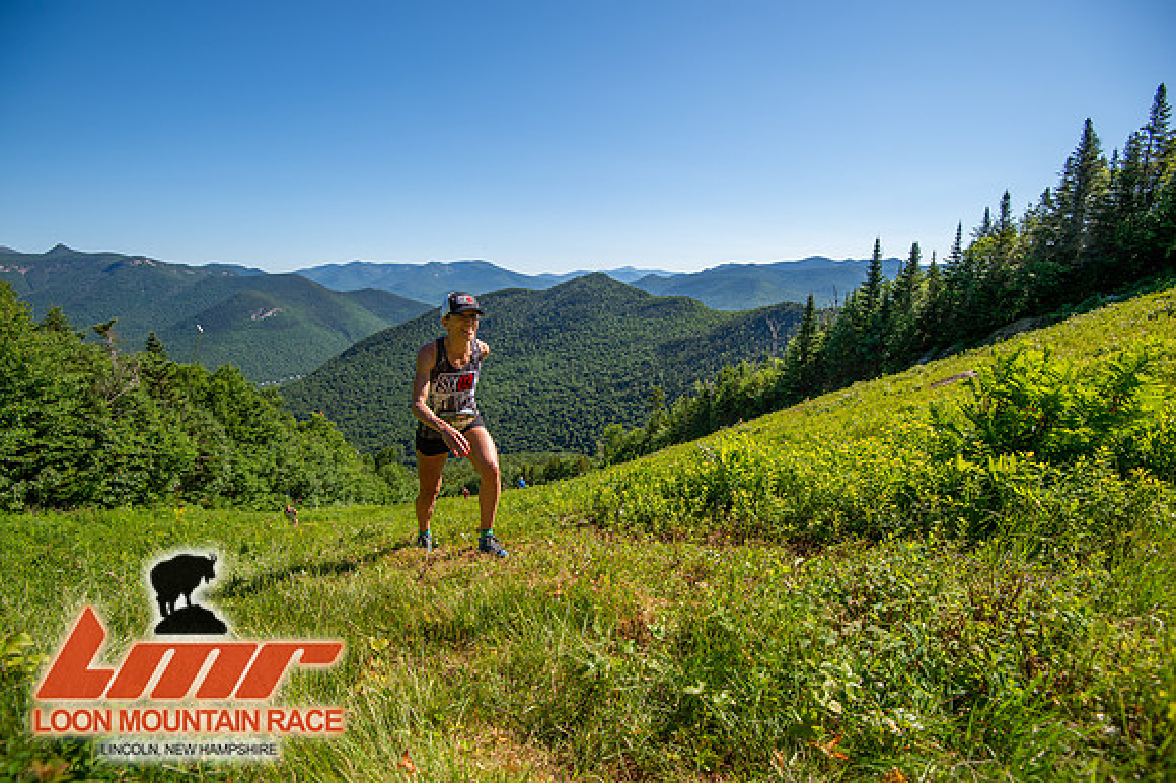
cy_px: 392
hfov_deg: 96.8
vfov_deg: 73.7
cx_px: 588
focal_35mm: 16
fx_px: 522
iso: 100
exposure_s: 1/640
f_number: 5
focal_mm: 16
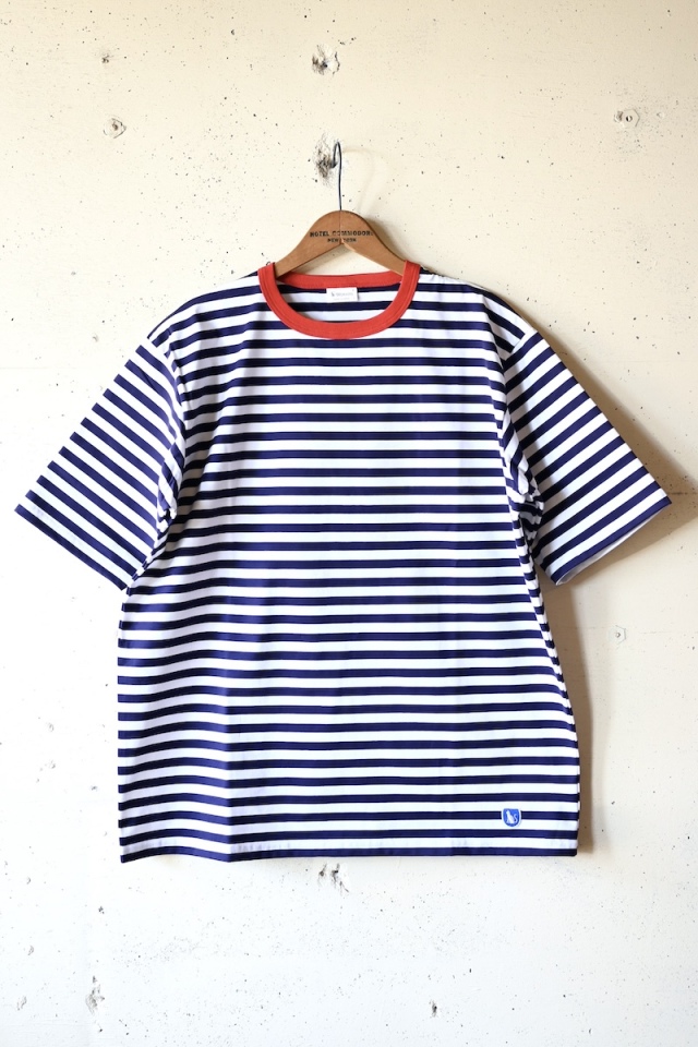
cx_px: 349
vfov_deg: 46.4
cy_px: 524
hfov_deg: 31.9
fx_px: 1221
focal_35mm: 42
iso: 100
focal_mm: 28
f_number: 2.8
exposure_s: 1/25
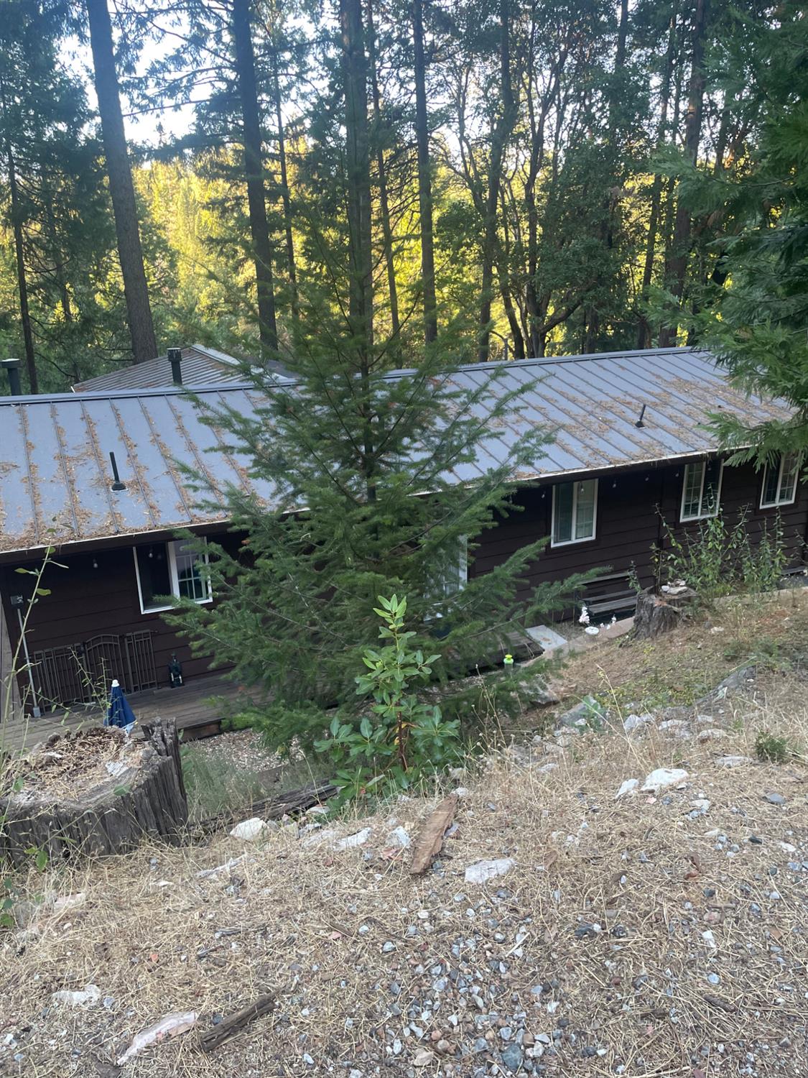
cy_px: 539
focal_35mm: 26
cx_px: 404
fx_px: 809
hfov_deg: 53.1
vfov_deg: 67.3
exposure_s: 1/120
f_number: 1.6
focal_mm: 4.2
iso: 125
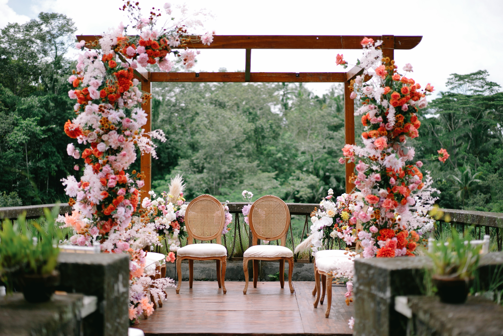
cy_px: 168
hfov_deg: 36.2
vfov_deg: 24.6
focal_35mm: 55
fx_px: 769
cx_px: 252
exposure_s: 1/3200
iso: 100
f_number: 1.8
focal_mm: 55
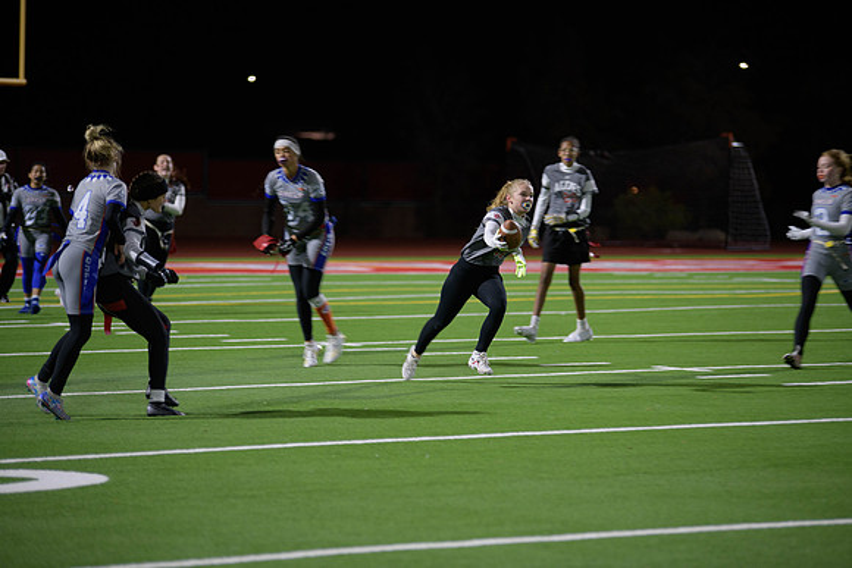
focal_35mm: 150
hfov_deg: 13.7
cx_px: 426
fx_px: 3551
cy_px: 284
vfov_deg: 9.2
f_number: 2.8
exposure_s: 1/200
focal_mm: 150
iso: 900
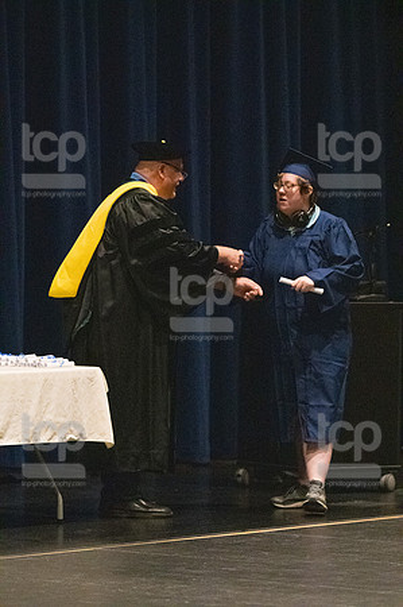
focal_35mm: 202
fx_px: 3400
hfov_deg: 6.8
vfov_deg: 10.2
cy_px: 304
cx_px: 202
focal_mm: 135
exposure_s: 1/400
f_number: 3.2
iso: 10000
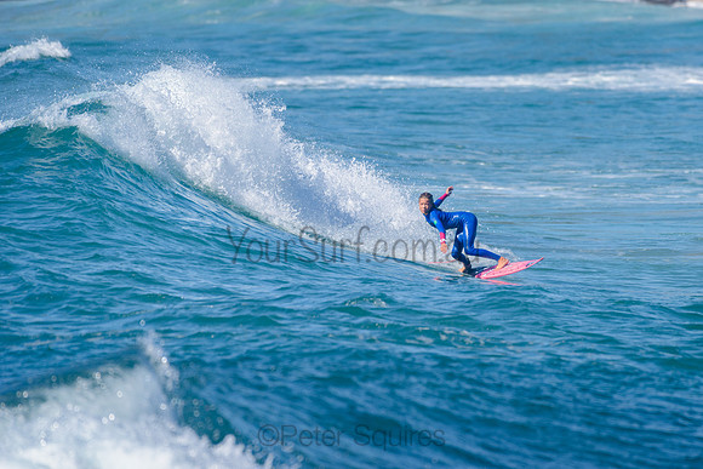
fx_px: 11969
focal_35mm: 613
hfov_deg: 3.4
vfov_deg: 2.2
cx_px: 431
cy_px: 197
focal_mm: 500
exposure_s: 1/2000
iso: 180
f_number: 5.6
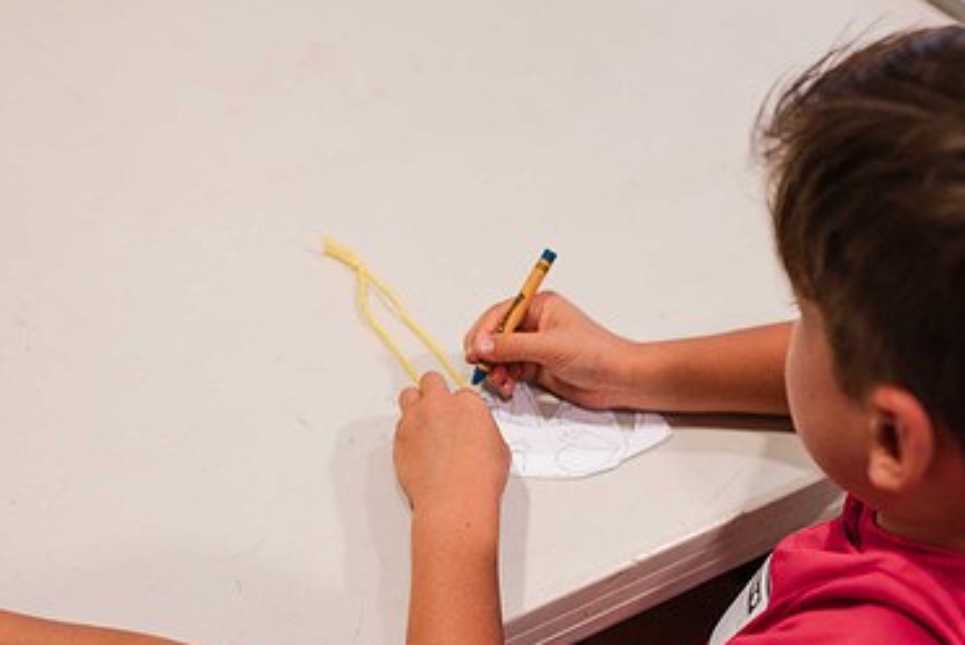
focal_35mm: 58
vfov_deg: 23.4
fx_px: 1556
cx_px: 418
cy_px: 379
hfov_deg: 34.4
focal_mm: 35
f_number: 2.8
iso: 900
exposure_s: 1/125
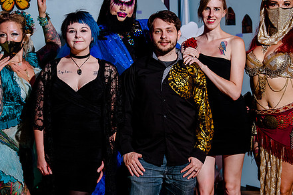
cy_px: 75
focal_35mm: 69
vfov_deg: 19.7
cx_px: 139
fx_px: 561
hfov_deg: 29.3
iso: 500
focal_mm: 42
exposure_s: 1/200
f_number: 2.8
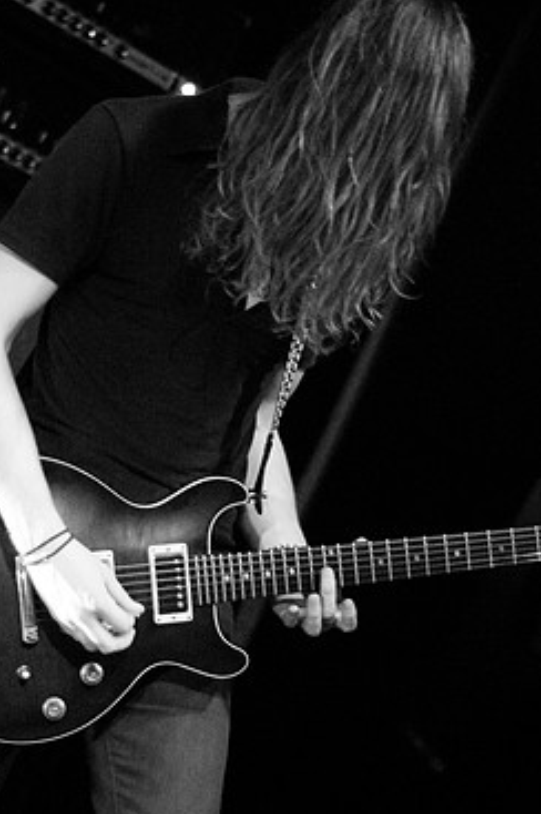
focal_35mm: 92
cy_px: 368
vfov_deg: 22.2
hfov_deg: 14.8
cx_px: 267
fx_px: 2078
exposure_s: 1/25
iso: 1250
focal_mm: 50
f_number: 1.8
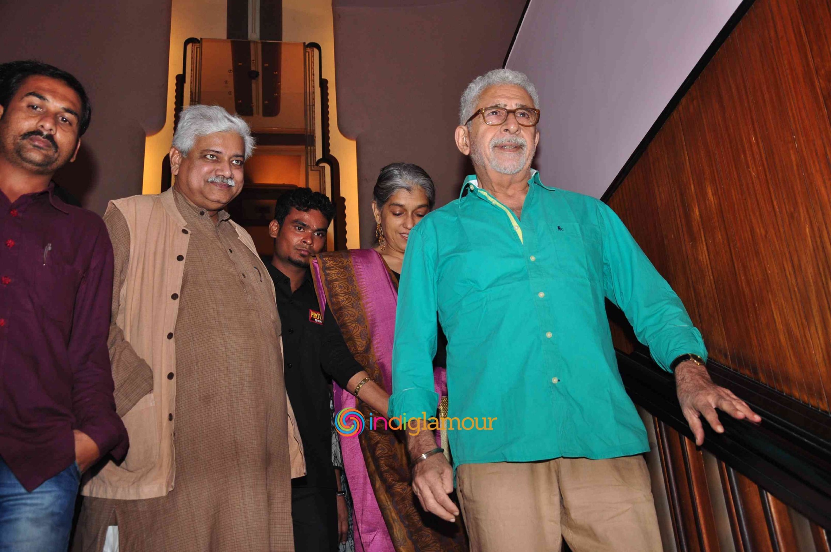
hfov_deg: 51.3
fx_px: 865
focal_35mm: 38
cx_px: 416
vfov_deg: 35.4
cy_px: 276
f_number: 5.6
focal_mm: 25
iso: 400
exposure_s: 1/160
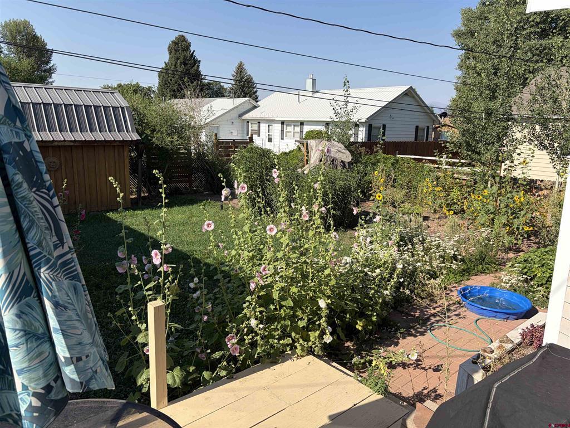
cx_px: 285
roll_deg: -1.8
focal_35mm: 26
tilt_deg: -11.0
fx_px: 428
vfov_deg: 53.1
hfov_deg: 67.3
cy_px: 214
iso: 50
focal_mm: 5.96
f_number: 1.6
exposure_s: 1/3125
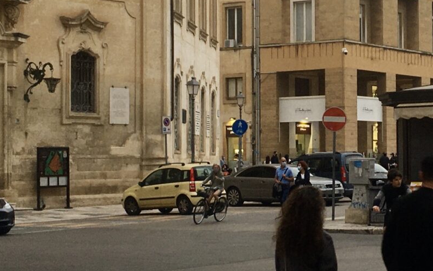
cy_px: 135
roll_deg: +0.5
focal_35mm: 99
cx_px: 364
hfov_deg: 20.7
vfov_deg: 13.2
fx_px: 1168
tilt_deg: +1.2
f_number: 2.2
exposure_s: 1/50
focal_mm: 4.15
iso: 25
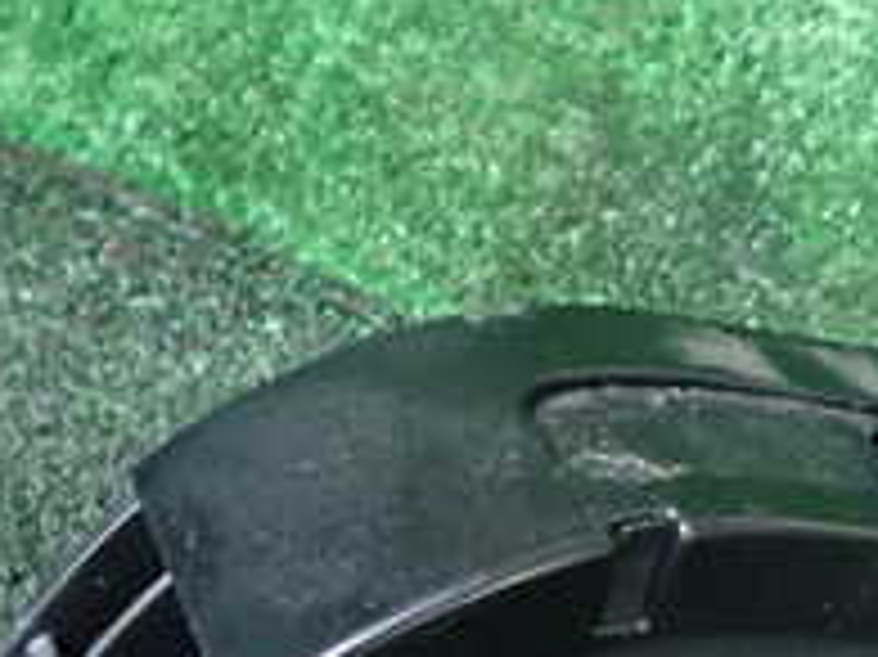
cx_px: 590
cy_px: 500
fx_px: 1952
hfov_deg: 25.2
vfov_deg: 19.0
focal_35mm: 77
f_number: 2
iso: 640
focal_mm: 4.5
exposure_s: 1/30
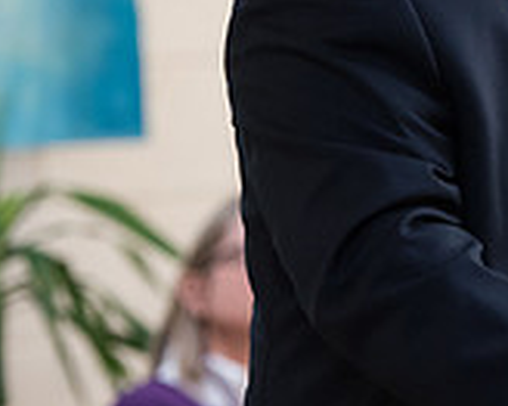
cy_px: 67
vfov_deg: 3.5
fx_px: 6732
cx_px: 626
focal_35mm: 448
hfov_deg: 4.3
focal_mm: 135
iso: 2000
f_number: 3.5
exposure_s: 1/200
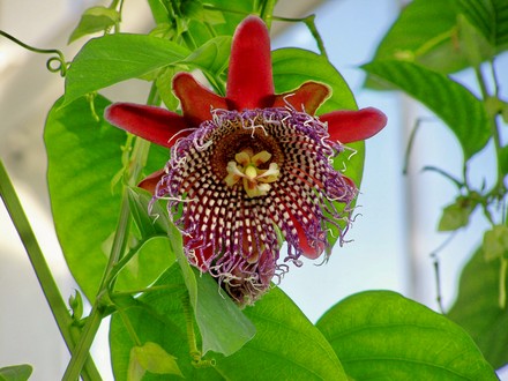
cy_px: 190
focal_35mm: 268
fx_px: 3933
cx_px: 254
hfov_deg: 7.4
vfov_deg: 5.5
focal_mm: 44.4
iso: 64
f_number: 3.3
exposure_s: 1/200
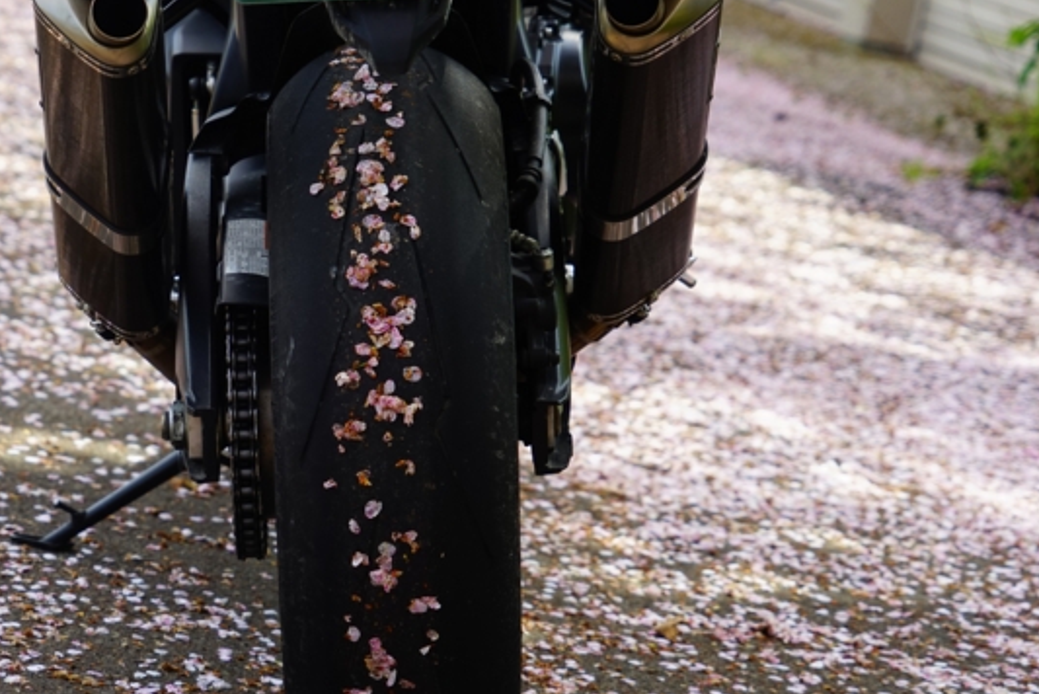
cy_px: 361
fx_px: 4245
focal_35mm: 147
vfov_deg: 9.3
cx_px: 263
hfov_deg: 13.9
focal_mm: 98
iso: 100
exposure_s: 1/125
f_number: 6.7
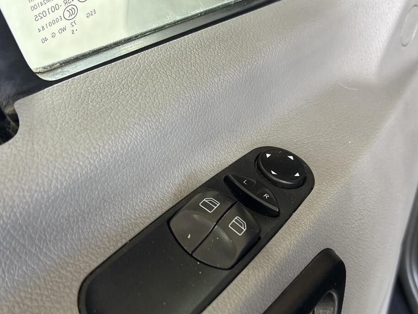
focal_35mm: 41
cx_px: 198
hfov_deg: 45.8
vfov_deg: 34.9
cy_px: 203
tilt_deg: -47.7
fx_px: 495
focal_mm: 5.96
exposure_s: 1/50
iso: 500
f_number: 1.6
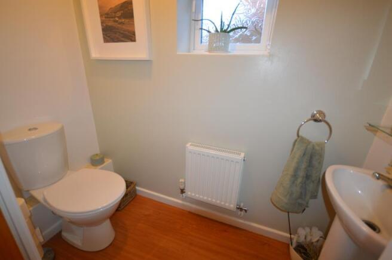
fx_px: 163
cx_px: 196
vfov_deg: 77.2
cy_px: 130
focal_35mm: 15
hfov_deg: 100.4
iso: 560
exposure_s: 1/60
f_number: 4
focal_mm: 10
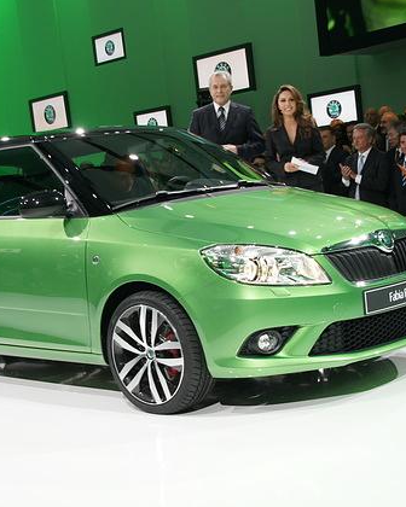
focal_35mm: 60
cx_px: 139
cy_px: 254
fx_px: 901
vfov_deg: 31.5
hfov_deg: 25.3
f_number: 5.6
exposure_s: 1/40
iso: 400
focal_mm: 28
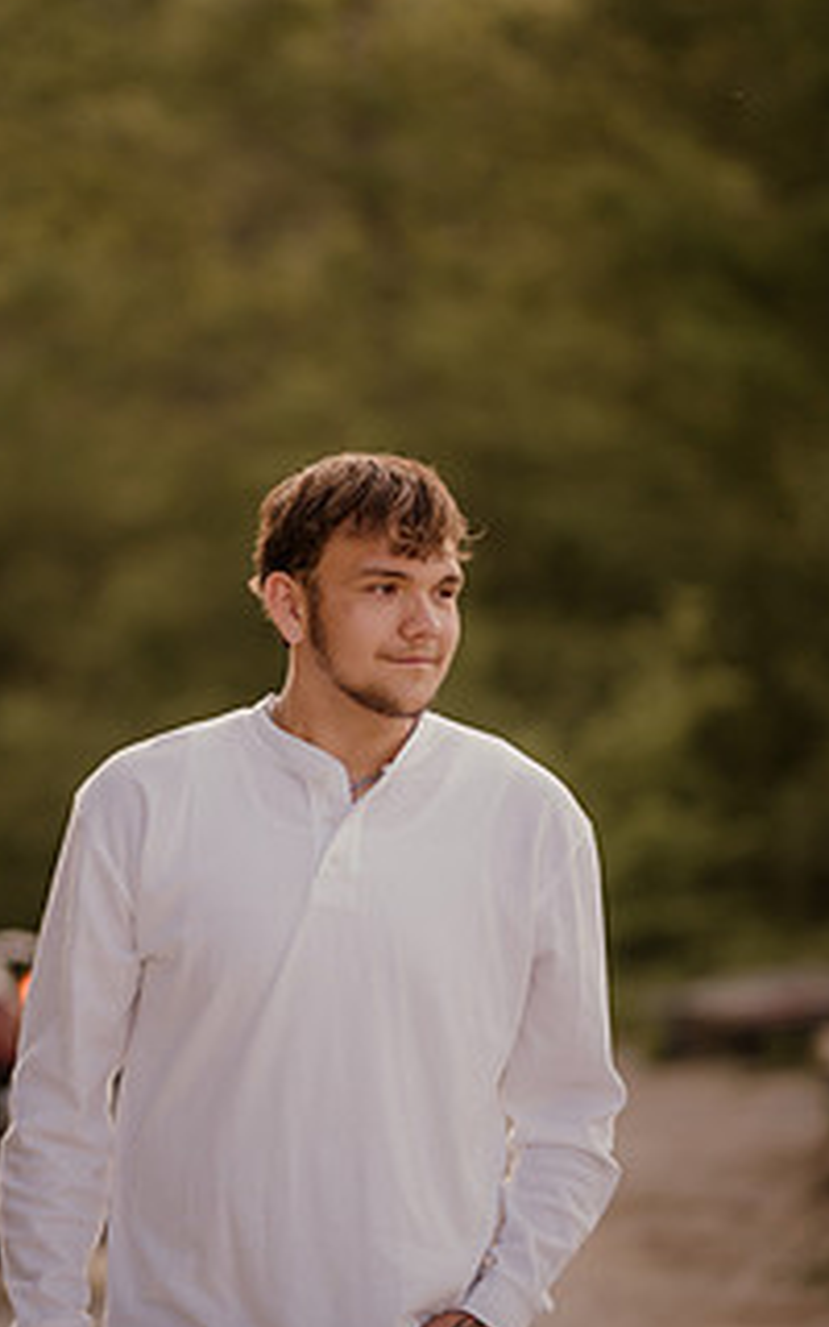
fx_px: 4410
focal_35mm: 122
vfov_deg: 17.1
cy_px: 688
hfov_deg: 10.7
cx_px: 232
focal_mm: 85
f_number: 1.4
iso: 100
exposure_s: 1/400
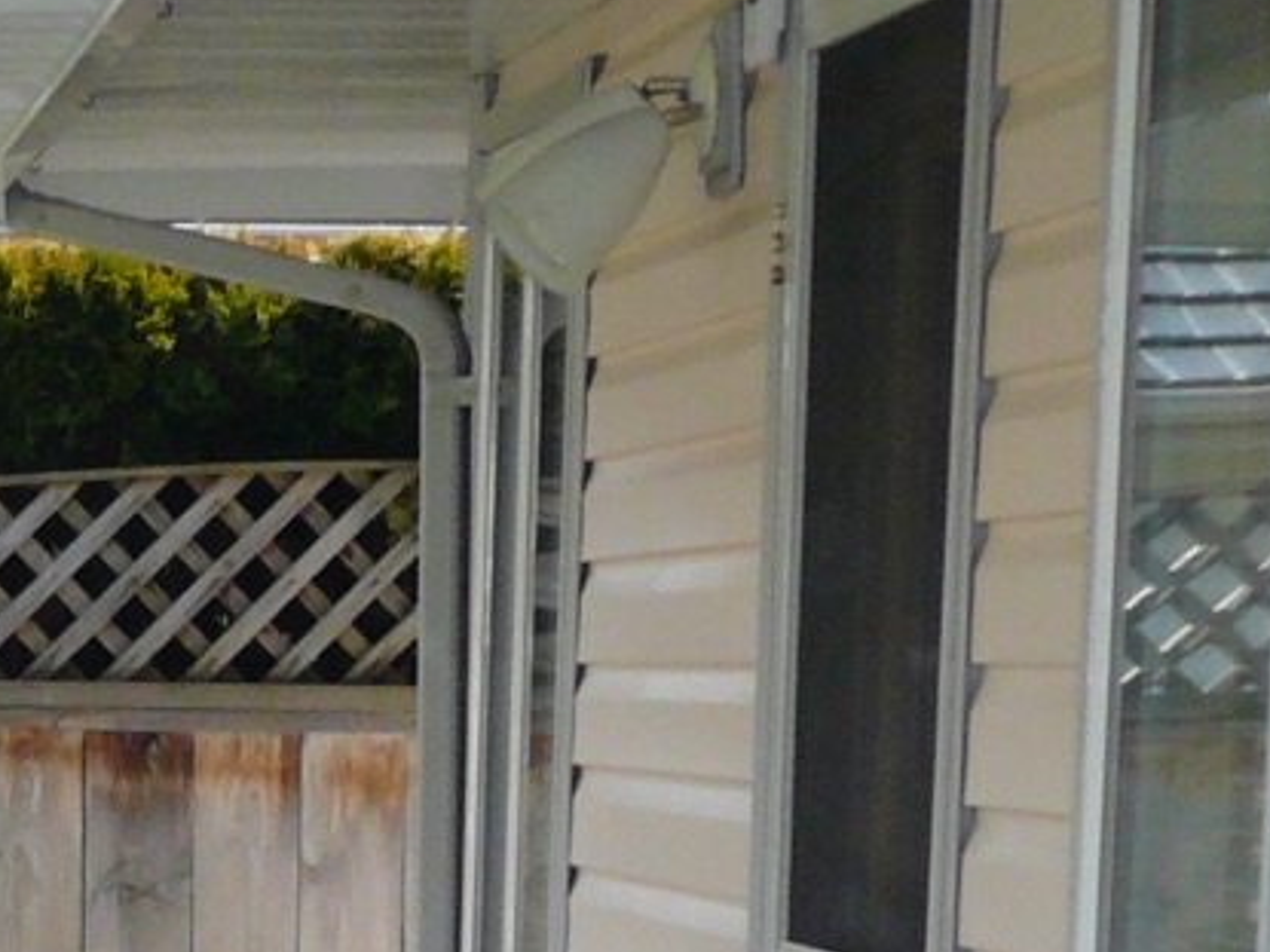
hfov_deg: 12.0
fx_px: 5795
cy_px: 1861
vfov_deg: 8.9
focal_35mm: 158
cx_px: -554
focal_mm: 5.2
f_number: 2.9
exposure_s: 1/400
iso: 100
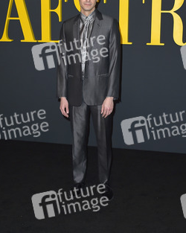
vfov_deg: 43.6
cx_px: 92
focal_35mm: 42
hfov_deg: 35.6
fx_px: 289
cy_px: 90
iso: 320
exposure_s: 1/250
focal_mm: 35
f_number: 6.3
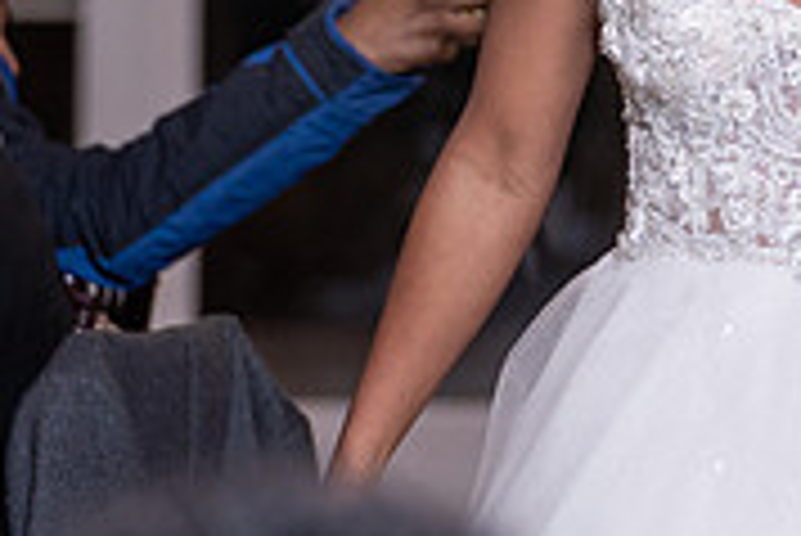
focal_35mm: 617
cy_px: -306
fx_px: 13739
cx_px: 1119
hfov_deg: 3.3
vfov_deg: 2.2
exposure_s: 1/200
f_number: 4
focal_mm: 159
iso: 800
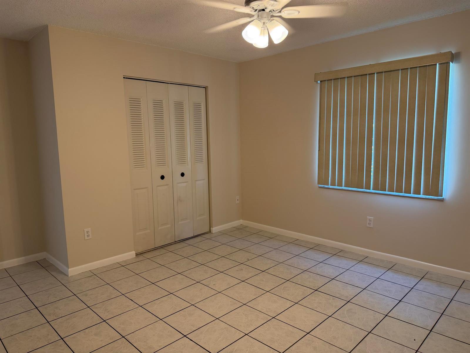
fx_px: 326
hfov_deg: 71.6
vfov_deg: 56.8
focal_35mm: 24
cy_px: 176
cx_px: 235
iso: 125
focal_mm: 6.76
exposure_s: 1/60
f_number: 1.78
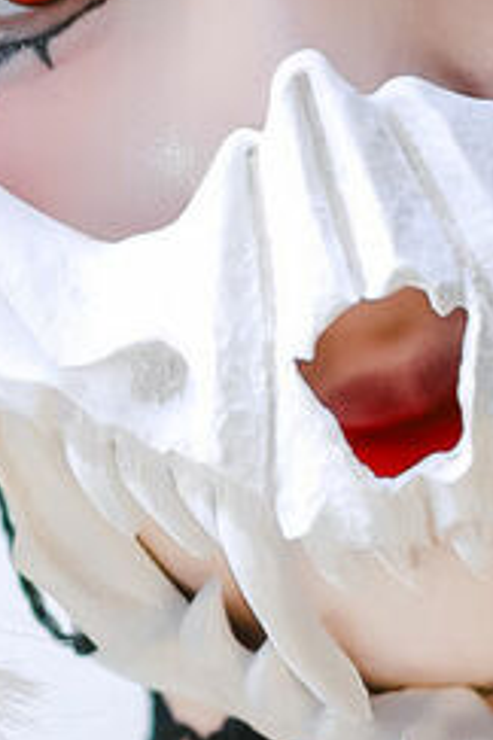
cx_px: 390
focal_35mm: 317
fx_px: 6511
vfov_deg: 6.5
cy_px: 449
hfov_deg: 4.3
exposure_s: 1/200
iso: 200
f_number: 3.2
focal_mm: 50
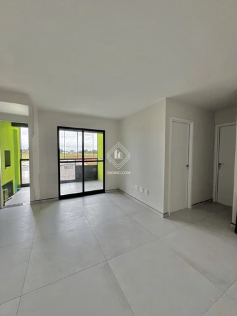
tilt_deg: -2.7
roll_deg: +0.0
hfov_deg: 85.7
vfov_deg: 102.1
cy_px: 158
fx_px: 128
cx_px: 118
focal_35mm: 14
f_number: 2.2
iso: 200
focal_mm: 2.22
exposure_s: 1/99
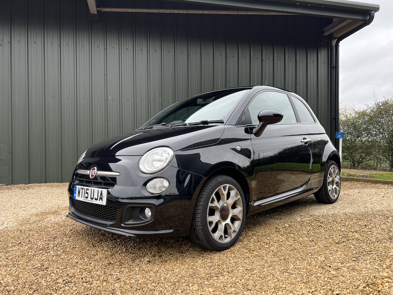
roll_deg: +0.7
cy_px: 148
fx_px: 295
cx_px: 196
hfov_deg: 67.3
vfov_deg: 53.1
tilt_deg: -0.2
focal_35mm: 26
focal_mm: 5.7
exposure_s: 1/282
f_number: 1.5
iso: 40
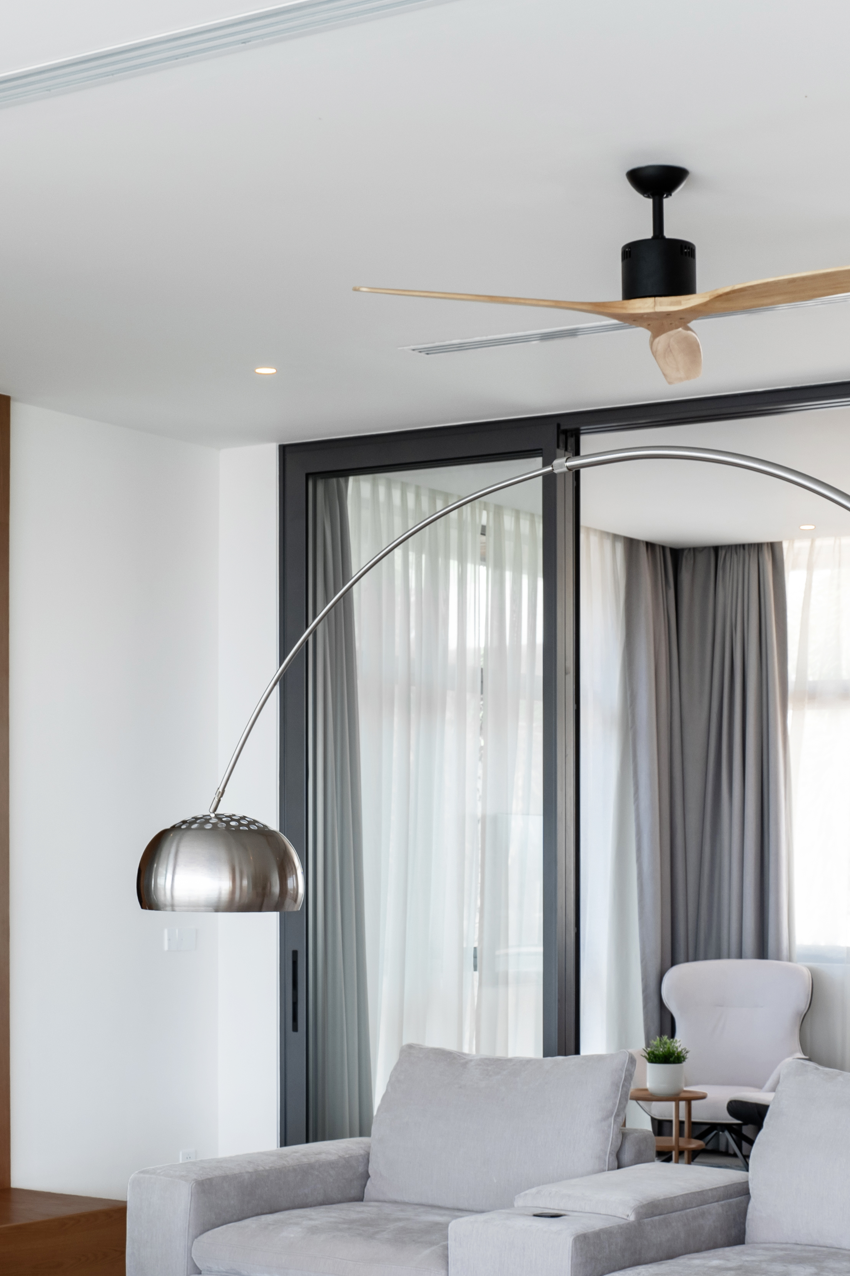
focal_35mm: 61
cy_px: 938
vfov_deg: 32.3
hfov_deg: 22.3
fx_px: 2160
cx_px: 436
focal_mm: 34
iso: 250
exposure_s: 1/50
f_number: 9
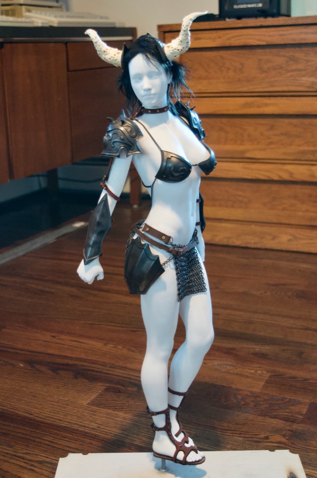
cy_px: 239
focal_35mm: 46
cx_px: 158
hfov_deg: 28.9
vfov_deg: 42.4
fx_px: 616
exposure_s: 1/15
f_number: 4.2
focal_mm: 31
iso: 1600
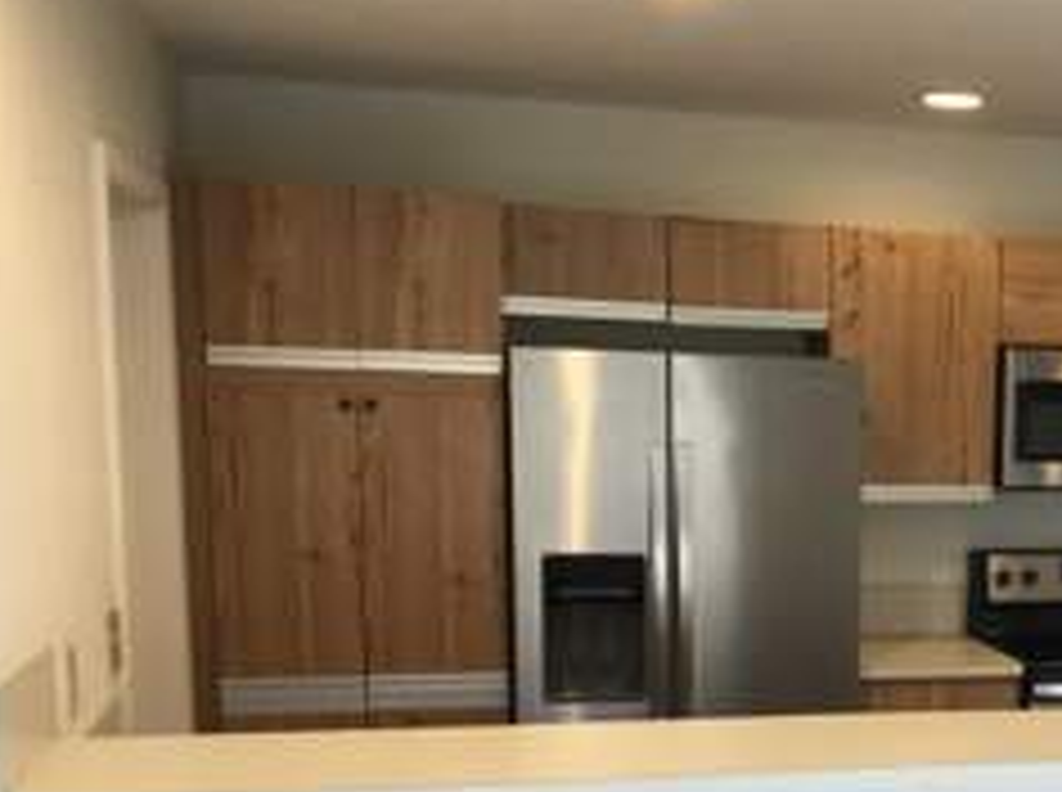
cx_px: 968
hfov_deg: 32.1
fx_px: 1745
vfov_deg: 24.9
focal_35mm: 57
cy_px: 704
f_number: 1.8
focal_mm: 3.99
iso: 25
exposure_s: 1/59
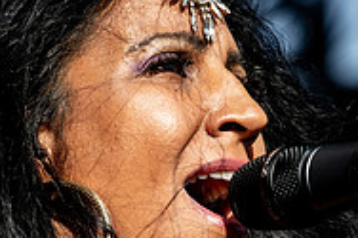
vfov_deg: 2.4
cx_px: 189
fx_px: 5673
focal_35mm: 571
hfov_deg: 3.6
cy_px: 289
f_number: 5.6
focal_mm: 185
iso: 180
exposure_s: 1/640
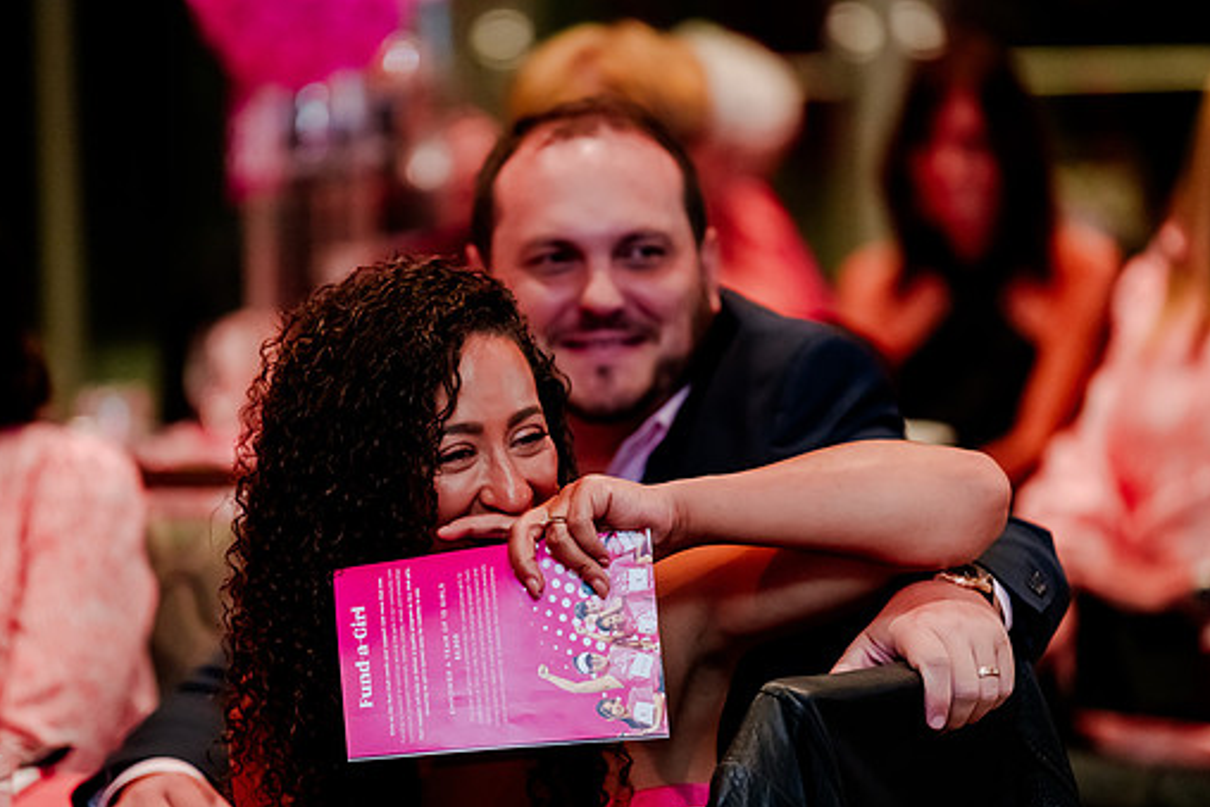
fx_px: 7295
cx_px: 560
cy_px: 458
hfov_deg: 9.5
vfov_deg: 6.3
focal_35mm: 217
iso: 5000
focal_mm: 190
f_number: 2.8
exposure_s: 1/250
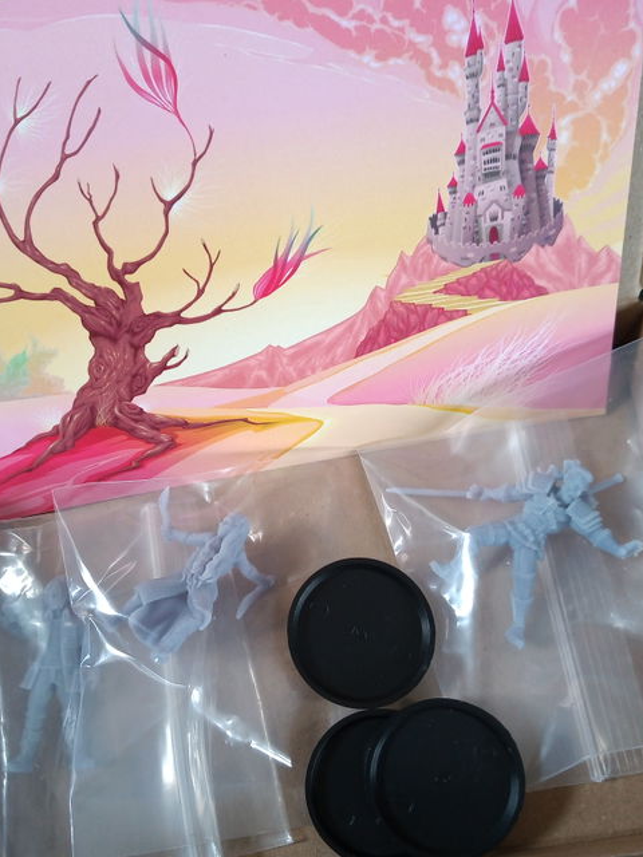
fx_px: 619
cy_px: 471
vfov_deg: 69.2
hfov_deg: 54.7
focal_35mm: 25
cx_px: 284
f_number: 2
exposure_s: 1/50
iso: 188
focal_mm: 3.54
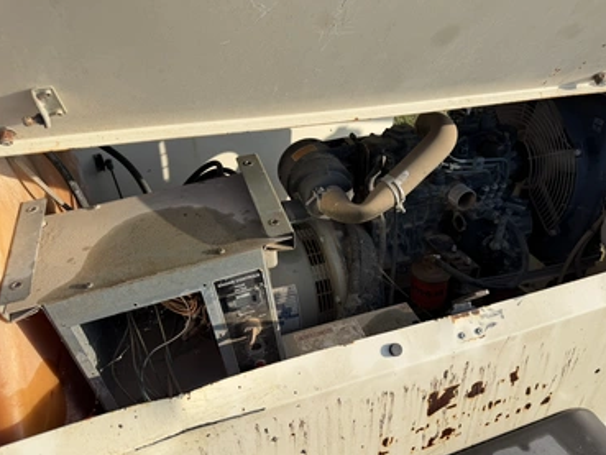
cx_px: 325
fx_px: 455
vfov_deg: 53.1
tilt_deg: -51.3
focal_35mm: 26
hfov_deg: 67.2
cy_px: 233
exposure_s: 1/3145
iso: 80
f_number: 1.78
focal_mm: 6.76
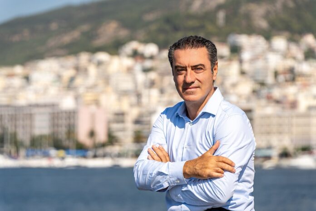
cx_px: 158
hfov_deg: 13.7
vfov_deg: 9.1
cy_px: 106
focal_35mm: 150
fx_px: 1317
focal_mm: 150
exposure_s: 1/1000
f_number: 5
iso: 50
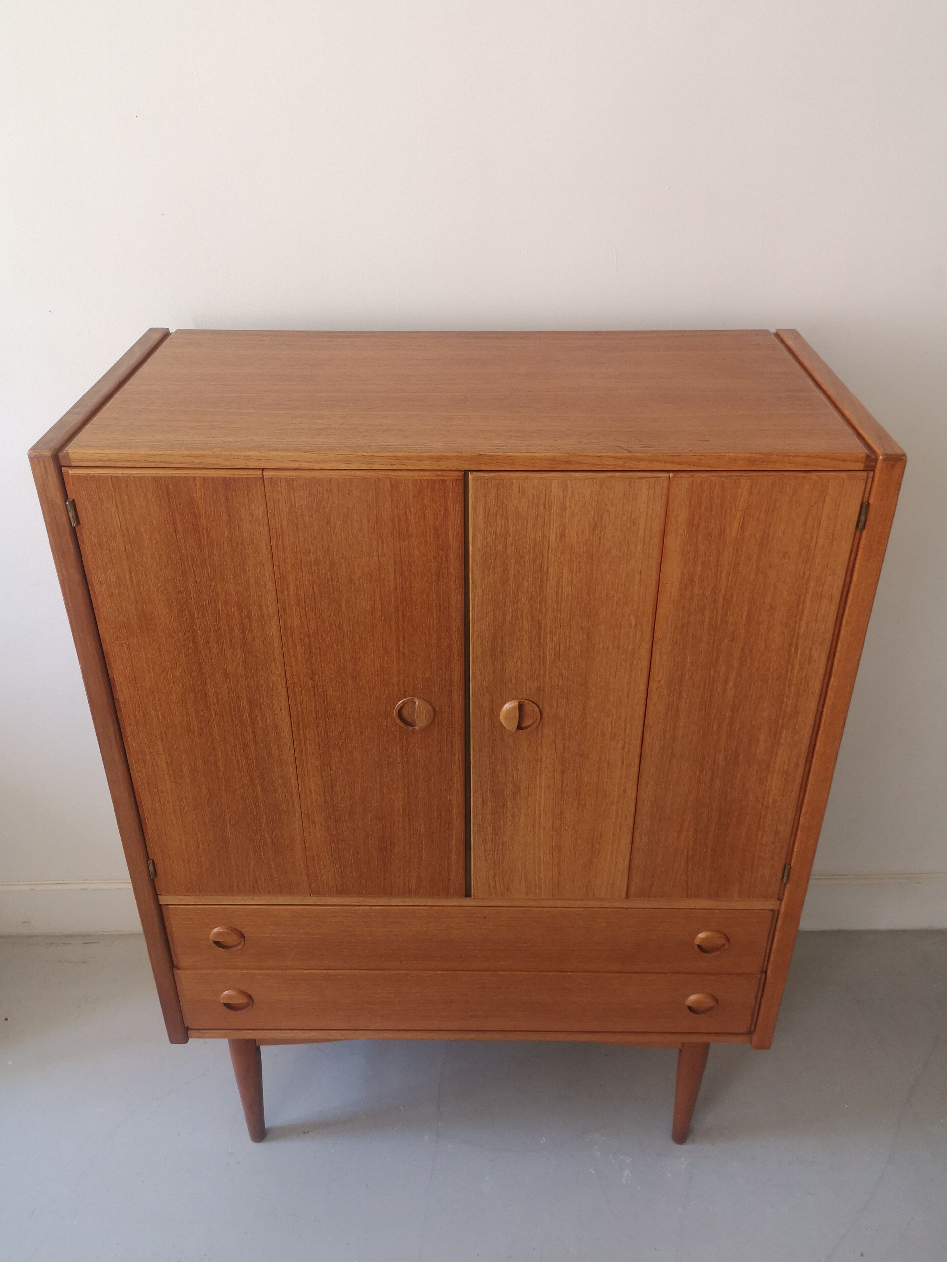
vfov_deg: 63.4
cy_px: 626
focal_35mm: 28
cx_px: 467
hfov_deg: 49.7
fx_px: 1021
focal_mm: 3.95
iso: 100
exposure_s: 1/50
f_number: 1.8
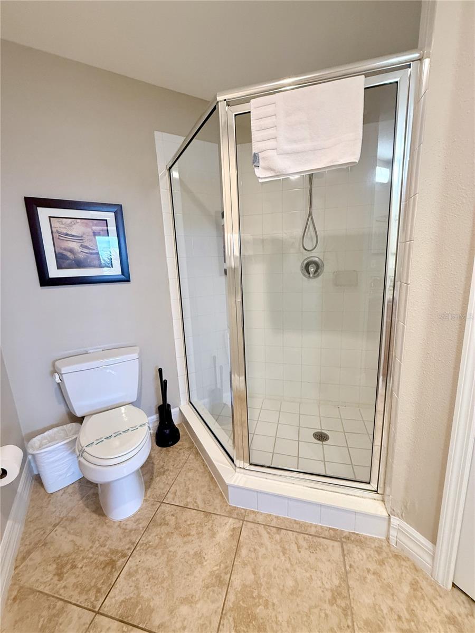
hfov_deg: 85.7
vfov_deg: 102.1
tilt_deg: -10.2
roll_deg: +2.2
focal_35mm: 14
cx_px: 238
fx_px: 256
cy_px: 316
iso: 250
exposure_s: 1/60
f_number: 2.2
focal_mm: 2.22
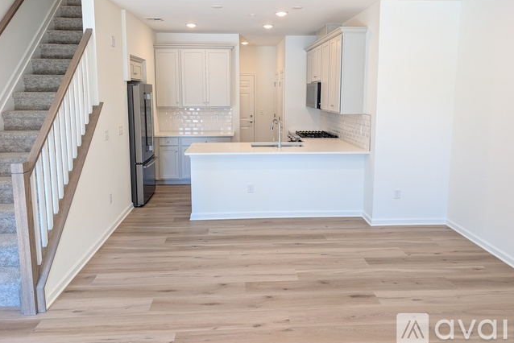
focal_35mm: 26
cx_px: 259
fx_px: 371
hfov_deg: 69.4
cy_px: 144
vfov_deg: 49.4
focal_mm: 6.9
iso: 162
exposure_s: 1/120
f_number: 1.68
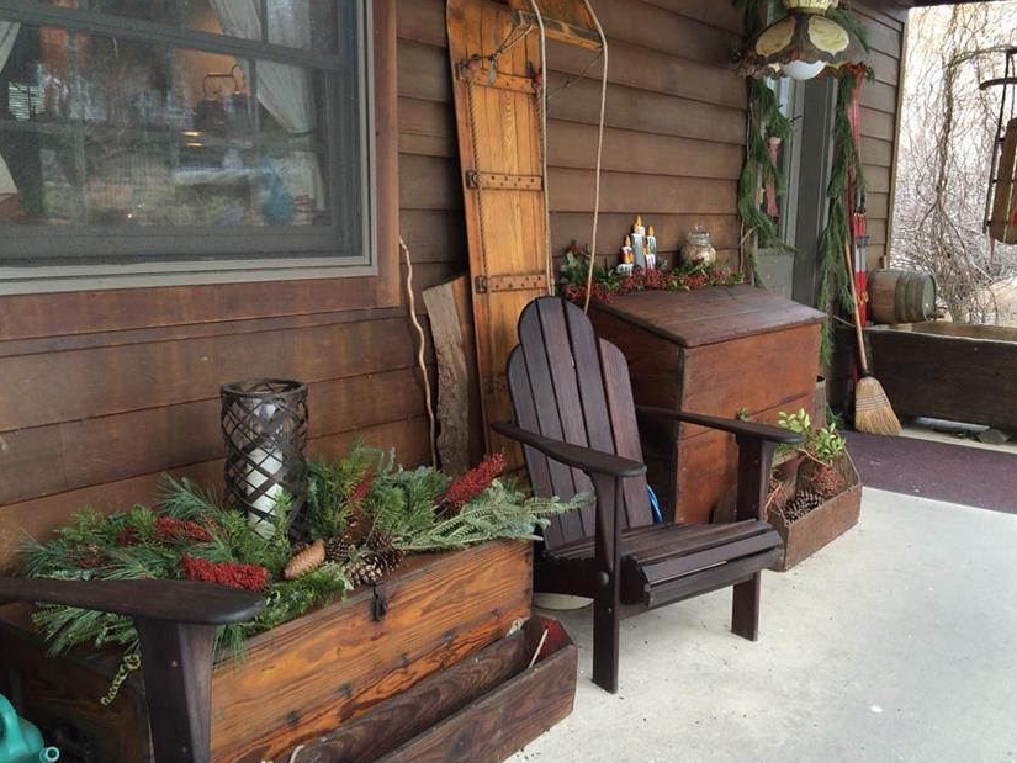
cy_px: 403
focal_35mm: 36
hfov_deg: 51.1
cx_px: 599
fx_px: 1058
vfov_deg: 39.7
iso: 50
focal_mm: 4.15
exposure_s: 1/60
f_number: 2.2
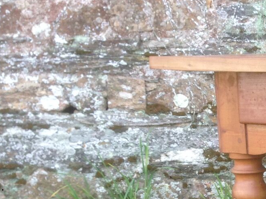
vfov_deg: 14.1
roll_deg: -1.0
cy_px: 218
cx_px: 374
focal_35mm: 103
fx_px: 791
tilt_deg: -15.9
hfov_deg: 17.5
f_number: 2.4
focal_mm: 4.12
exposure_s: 1/158
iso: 50
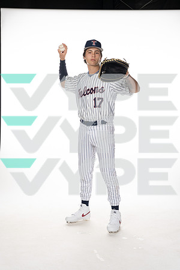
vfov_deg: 38.9
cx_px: 90
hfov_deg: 26.5
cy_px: 135
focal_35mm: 51
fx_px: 382
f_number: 6.3
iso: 400
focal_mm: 51
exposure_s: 1/250
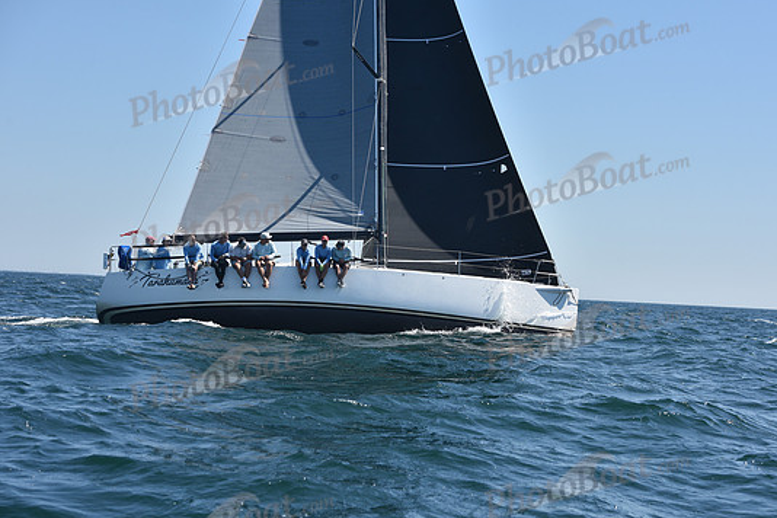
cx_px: 410
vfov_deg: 17.9
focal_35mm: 76
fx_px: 1640
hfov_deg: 26.6
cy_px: 279
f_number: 7.1
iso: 200
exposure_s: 1/1000
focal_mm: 70
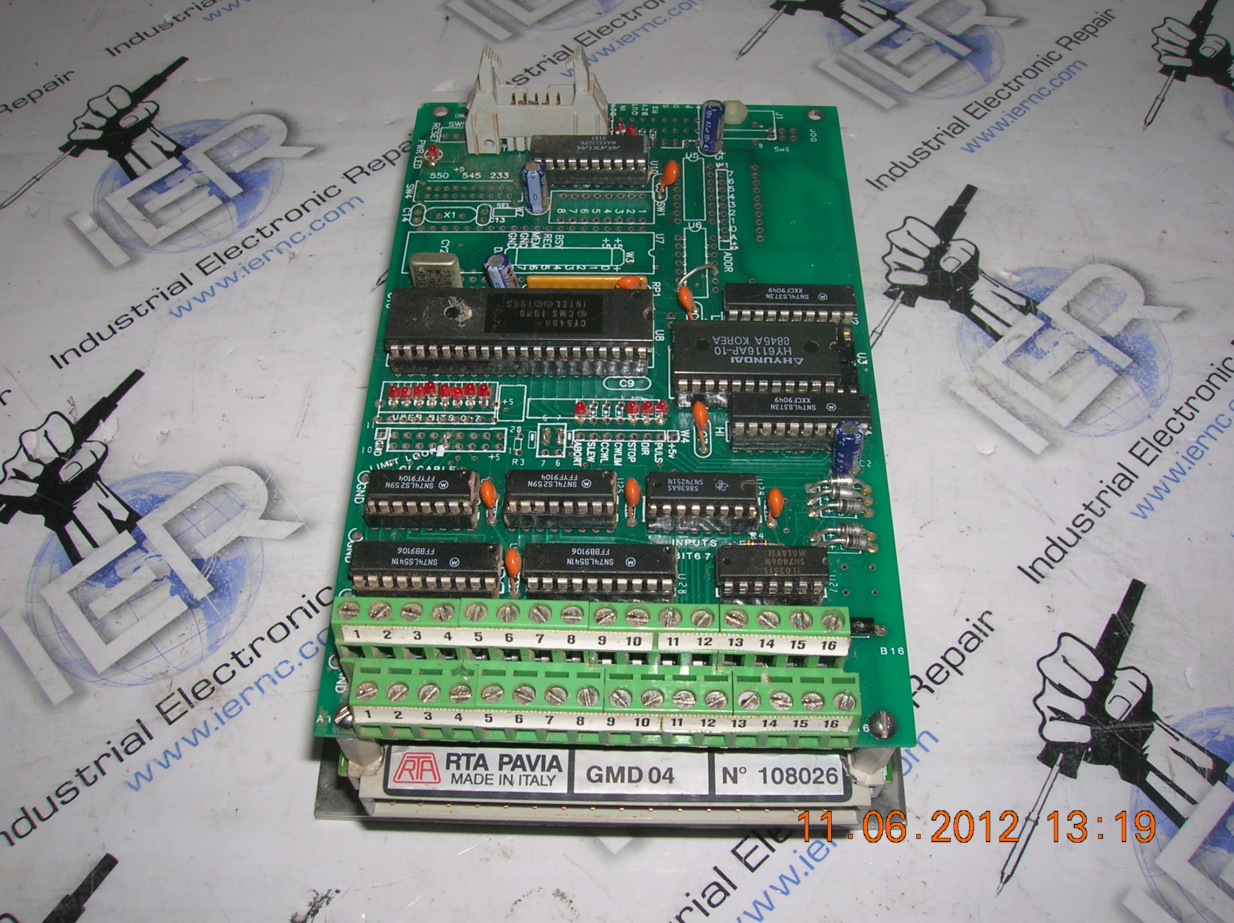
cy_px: 462
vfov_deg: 41.7
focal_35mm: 34
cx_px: 617
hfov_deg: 54.0
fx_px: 1211
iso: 50
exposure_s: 1/60.1
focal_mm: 5.7
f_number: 4.9
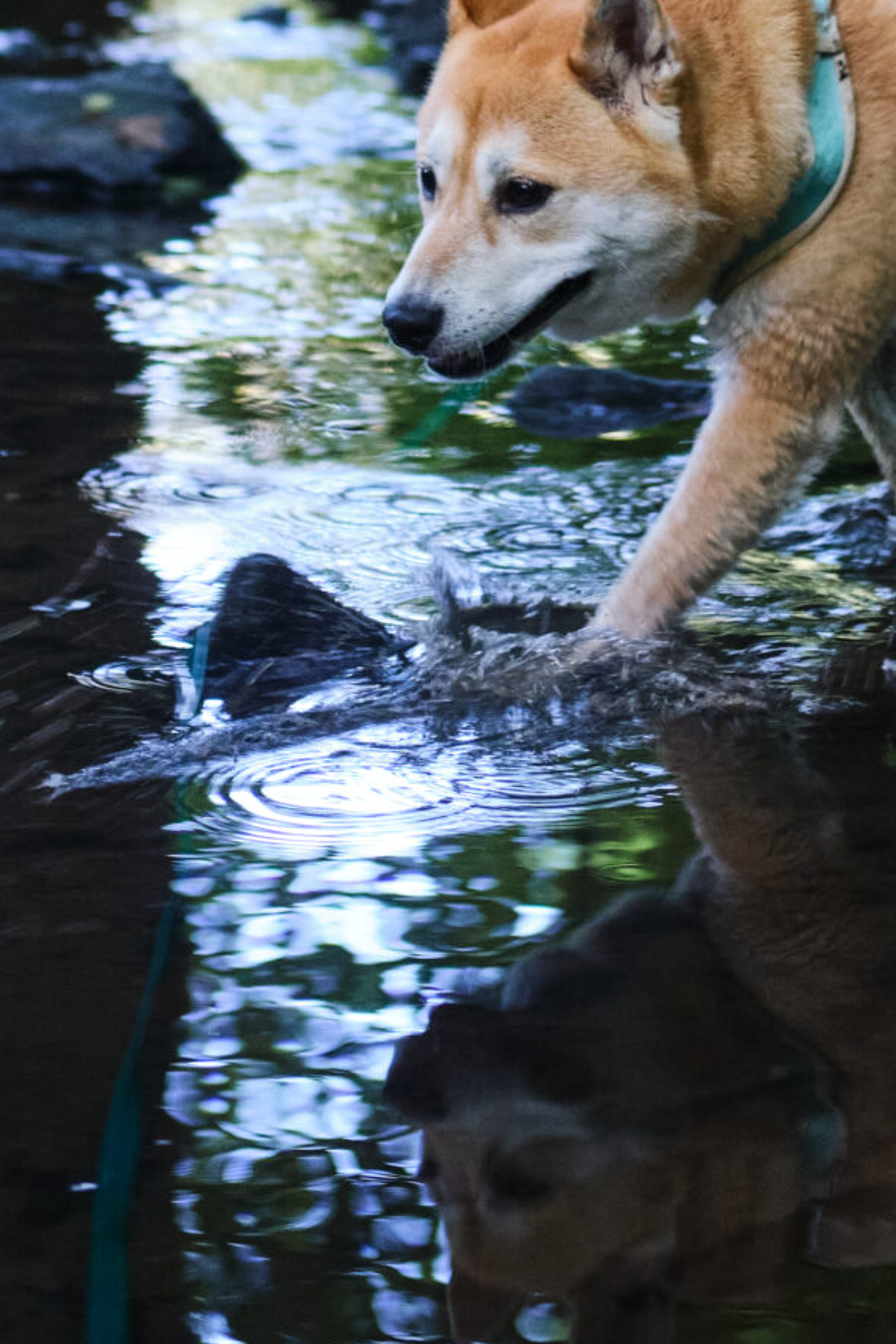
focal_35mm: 152
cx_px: 457
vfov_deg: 13.2
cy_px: -181
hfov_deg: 9.0
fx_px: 5676
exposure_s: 1/125
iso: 1000
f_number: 2
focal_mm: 35
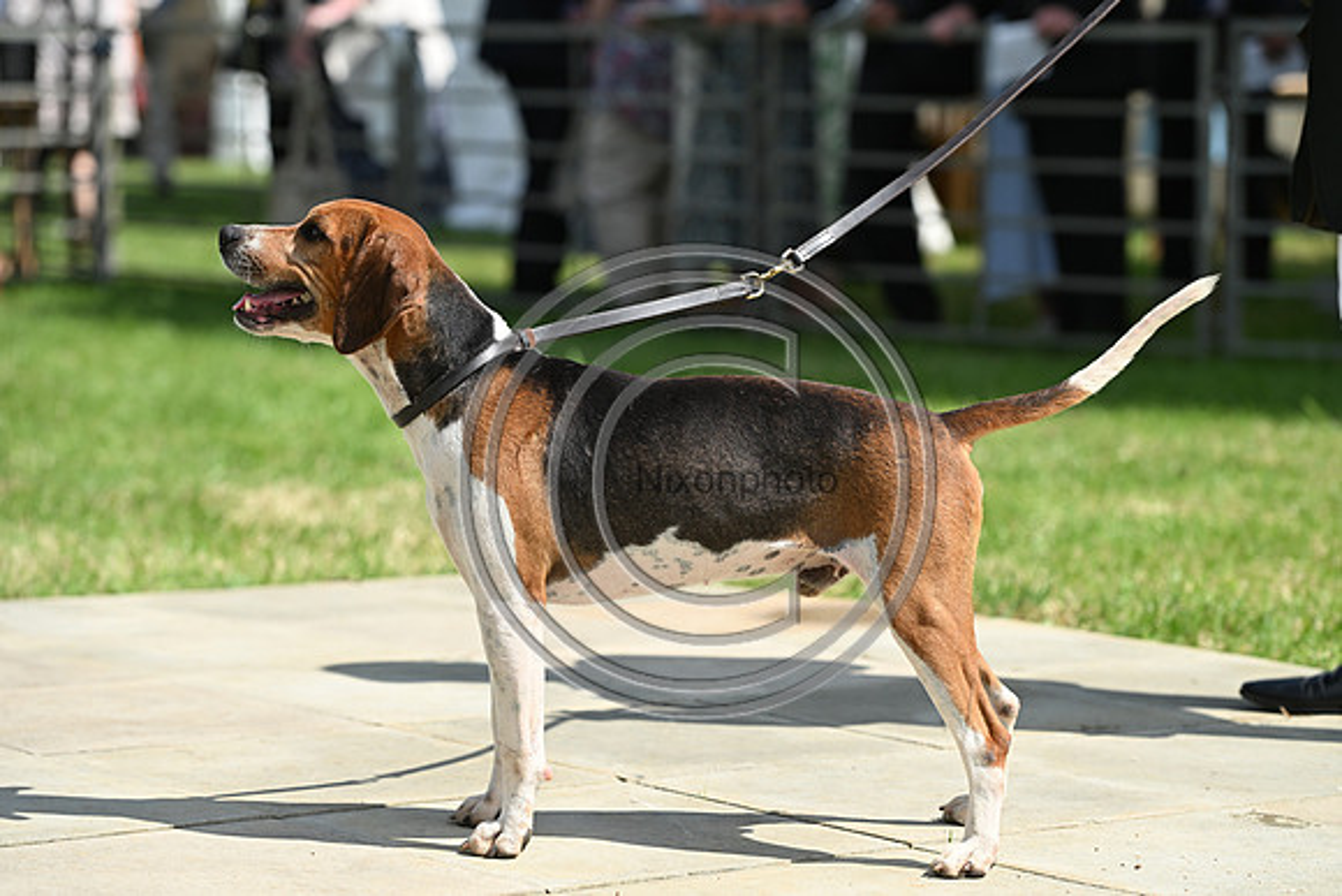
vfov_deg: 10.2
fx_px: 5033
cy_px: 448
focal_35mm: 135
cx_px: 671
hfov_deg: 15.2
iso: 200
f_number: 4.5
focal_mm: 135
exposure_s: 1/1250
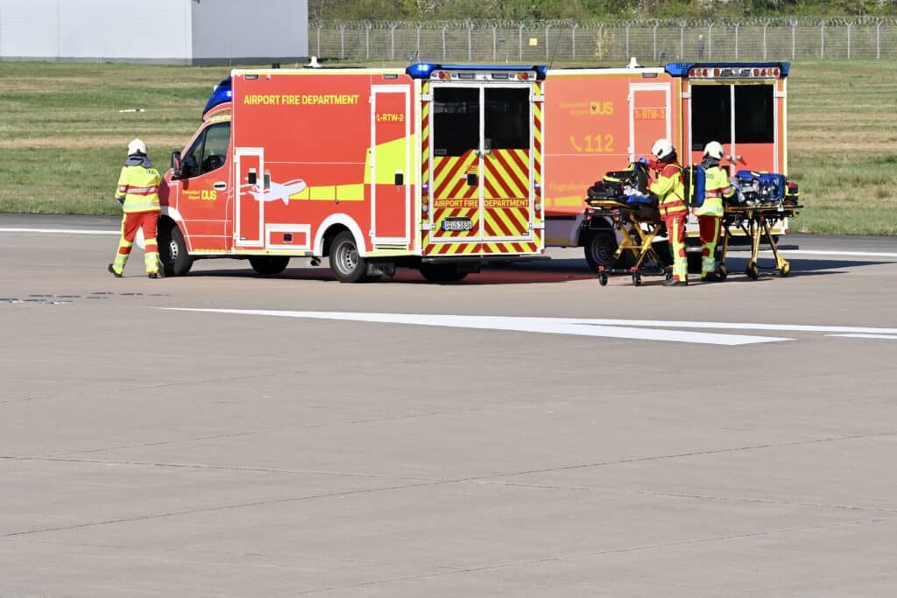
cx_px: 448
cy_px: 299
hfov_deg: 10.3
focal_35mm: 200
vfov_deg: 6.9
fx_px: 4984
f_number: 16
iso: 110
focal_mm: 200
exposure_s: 1/125
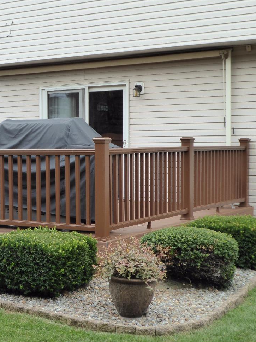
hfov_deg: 20.5
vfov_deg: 27.8
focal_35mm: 70
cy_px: 170
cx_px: 15
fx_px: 690
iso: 200
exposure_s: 1/125
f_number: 4
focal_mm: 8.4
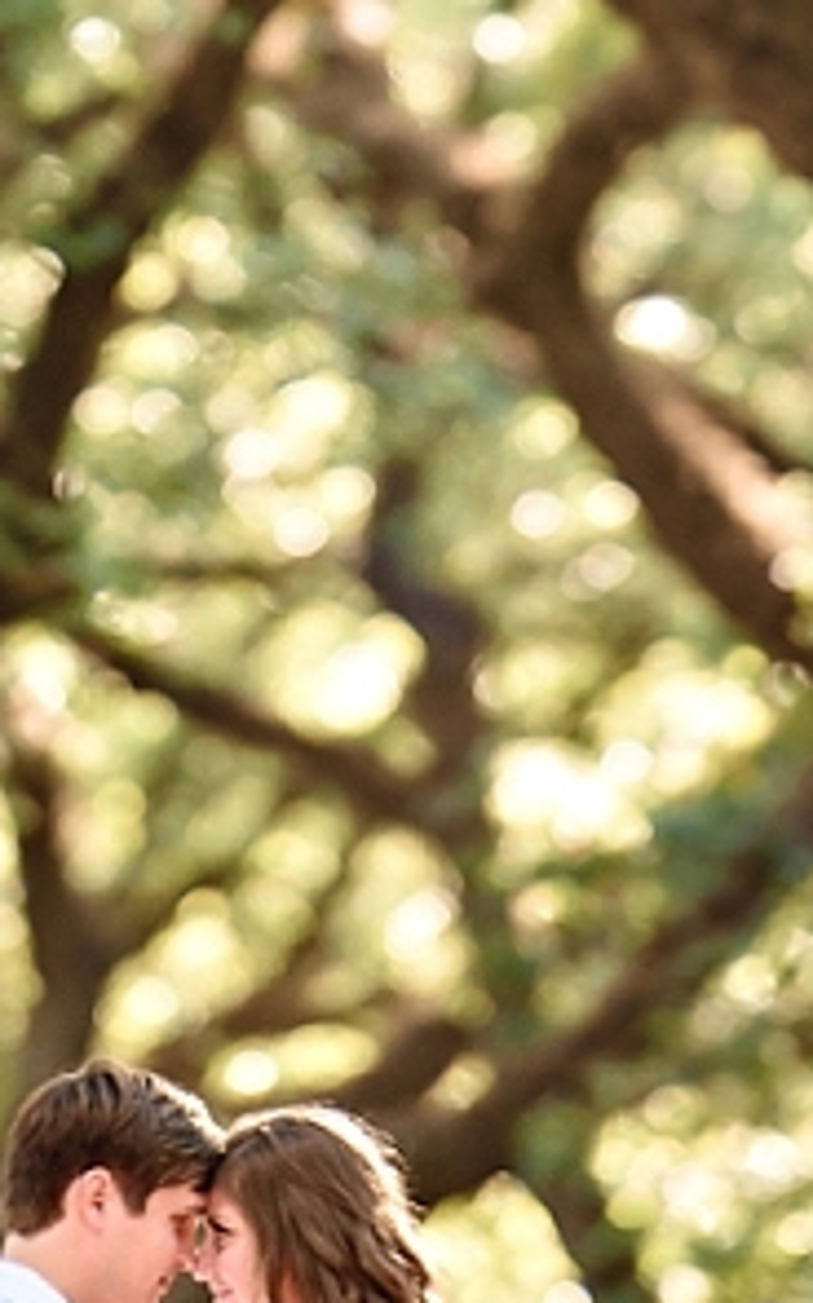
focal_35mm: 775
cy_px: -464
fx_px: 27515
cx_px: 292
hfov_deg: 1.7
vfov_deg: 2.7
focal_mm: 195
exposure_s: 1/200
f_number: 2.8
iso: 640
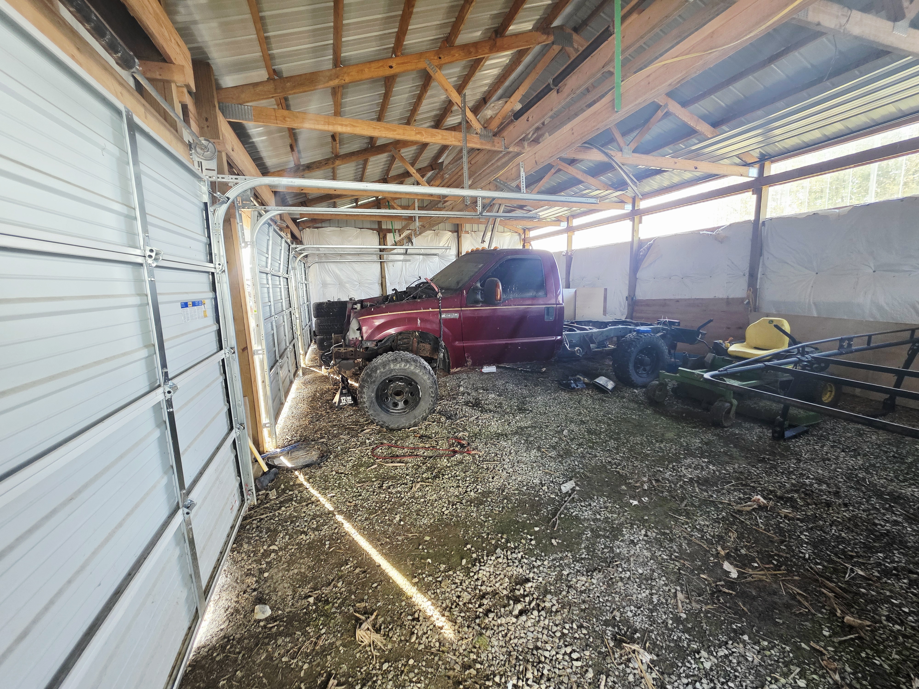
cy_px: 344
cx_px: 460
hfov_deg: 106.2
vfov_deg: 89.9
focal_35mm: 13
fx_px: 345
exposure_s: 1/120
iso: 160
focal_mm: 2.2
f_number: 1.9
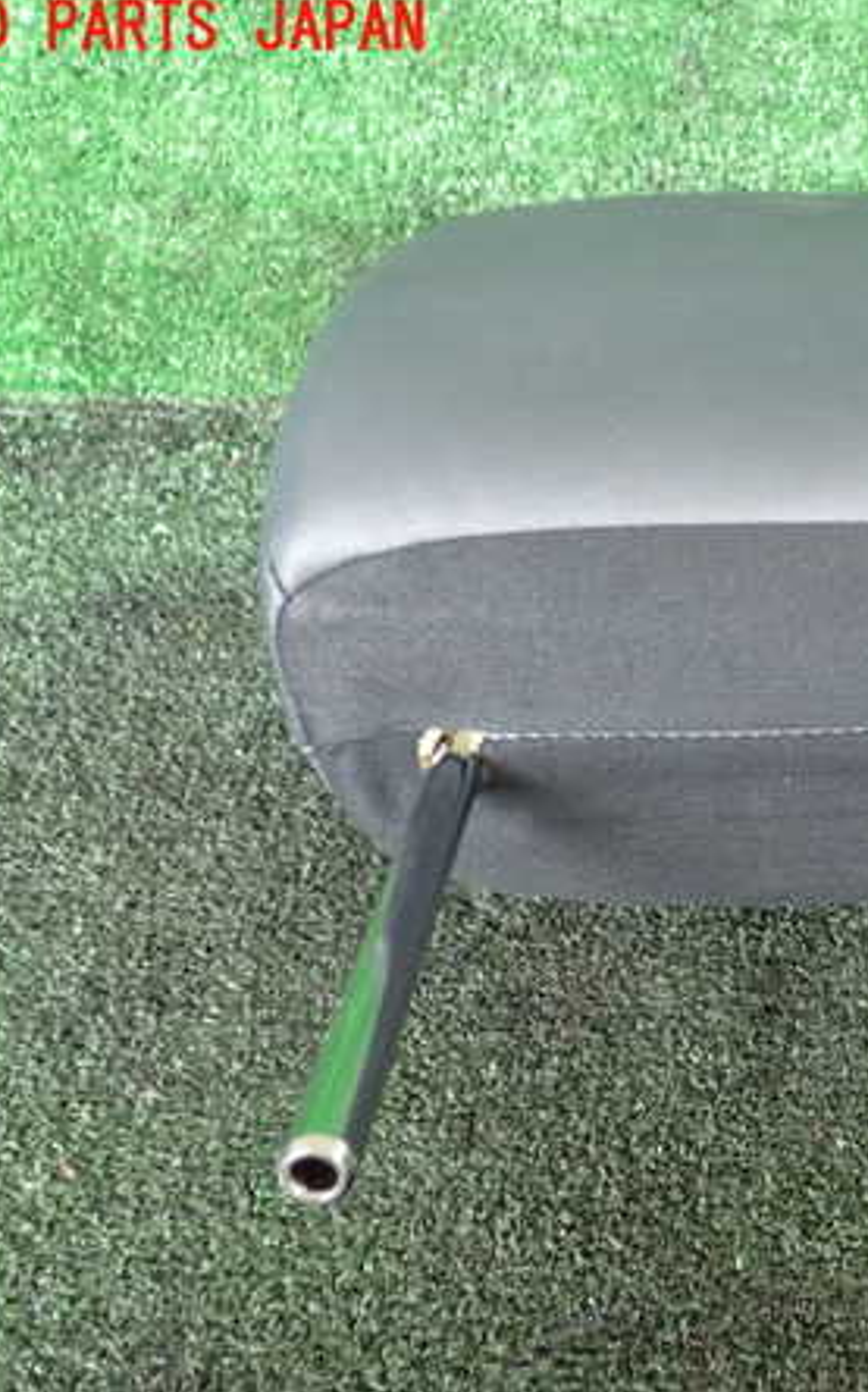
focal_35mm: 43
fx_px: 1630
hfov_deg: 28.6
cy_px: 696
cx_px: 796
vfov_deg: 46.2
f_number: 2.3
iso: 400
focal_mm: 5.4
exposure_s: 1/30
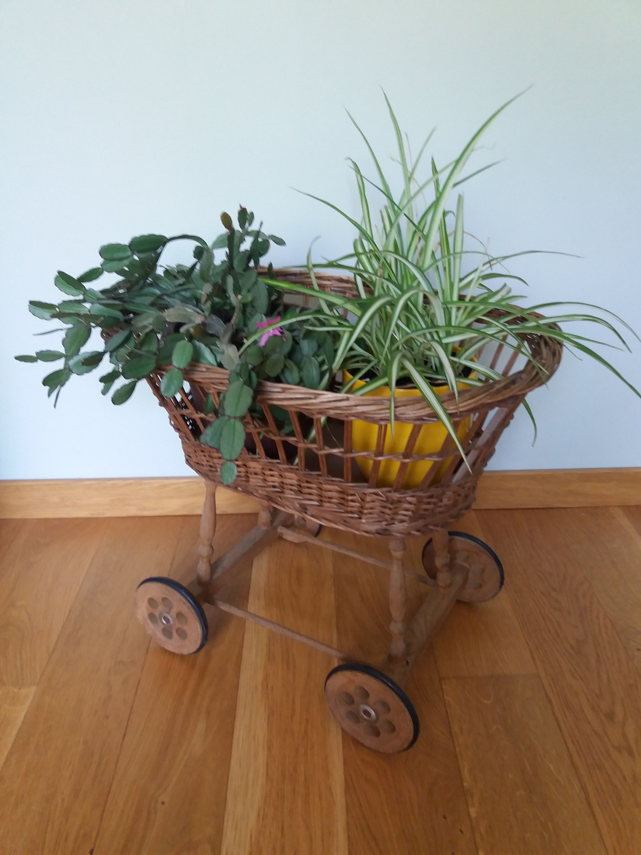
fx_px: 691
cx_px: 320
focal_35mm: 28
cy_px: 428
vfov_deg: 63.4
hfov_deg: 49.7
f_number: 1.9
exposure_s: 1/25
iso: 160
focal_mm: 3.7
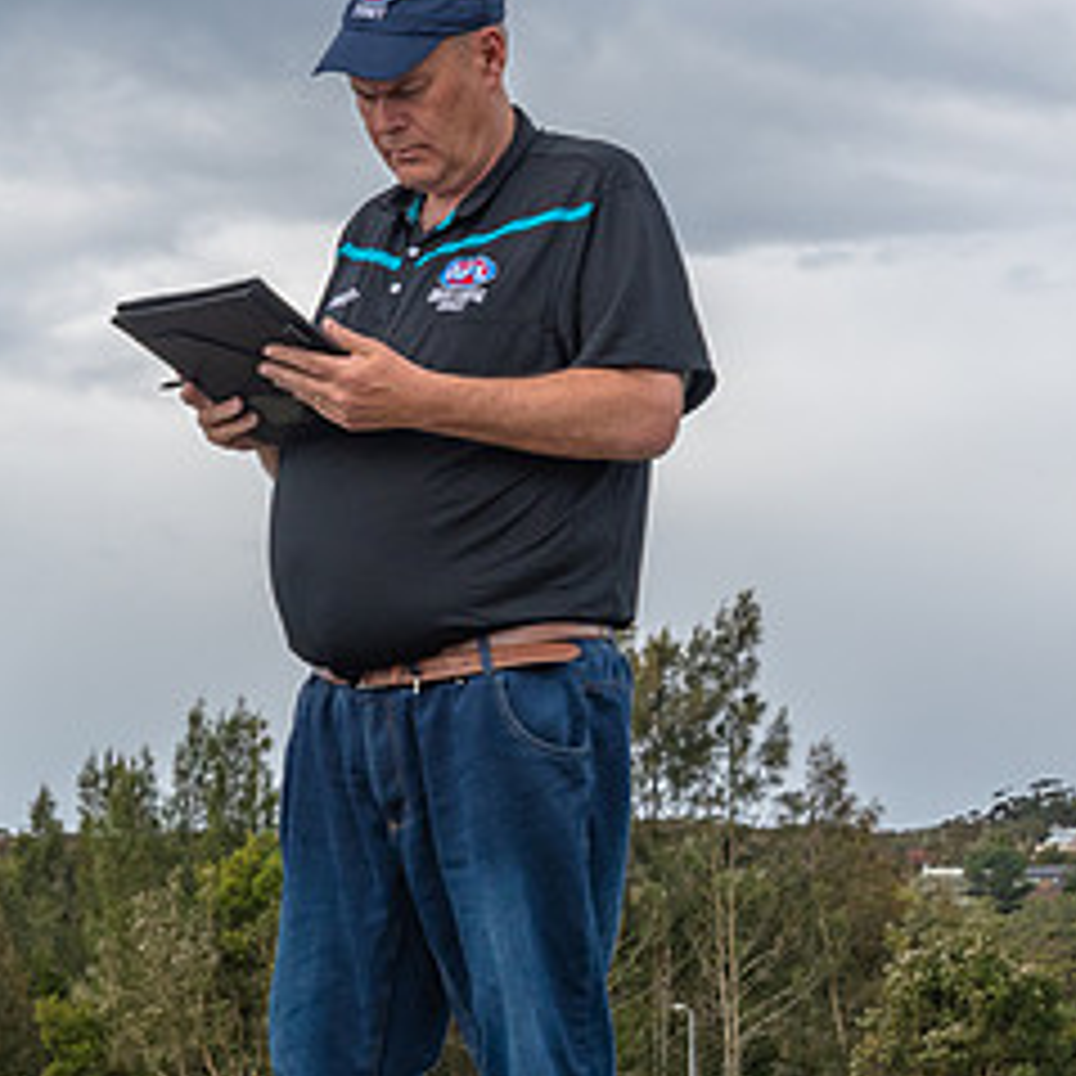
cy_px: 683
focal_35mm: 118
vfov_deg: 14.8
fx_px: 4150
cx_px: -229
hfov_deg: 14.3
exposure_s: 1/1000
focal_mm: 34
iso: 400
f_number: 8
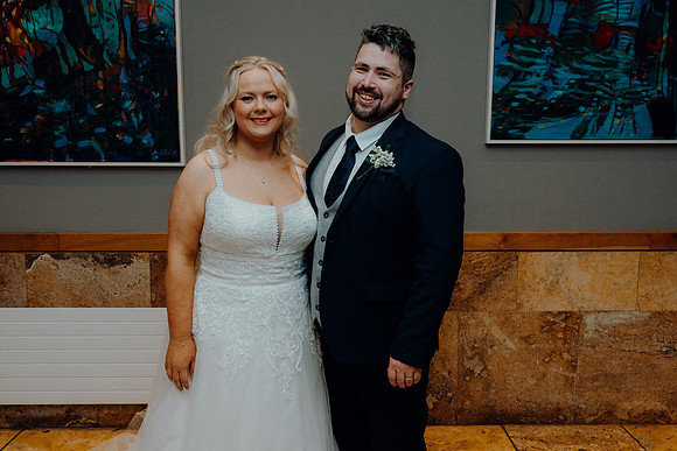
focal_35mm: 32
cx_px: 338
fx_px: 593
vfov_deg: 41.7
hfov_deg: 59.4
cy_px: 226
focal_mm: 31
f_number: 5
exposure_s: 1/160
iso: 2500
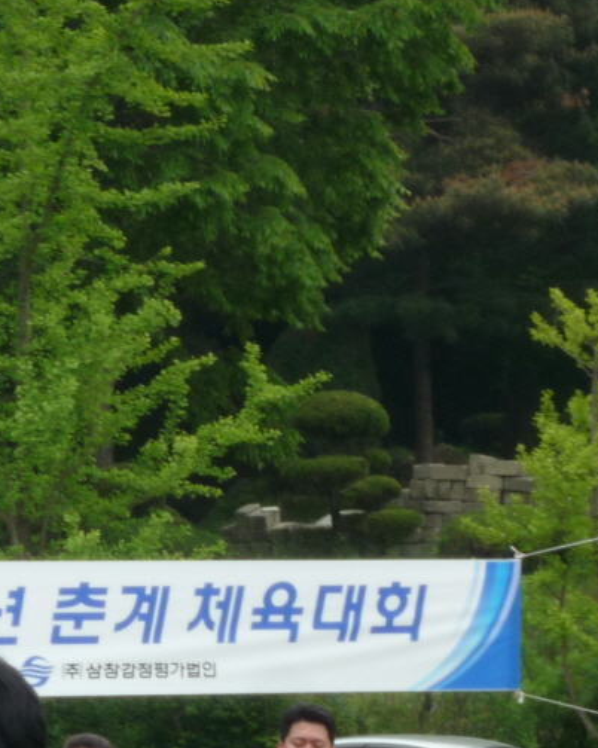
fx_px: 5999
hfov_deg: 5.7
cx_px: 13
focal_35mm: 271
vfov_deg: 7.1
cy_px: 586
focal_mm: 19.2
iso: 100
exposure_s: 1/250
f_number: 5.7
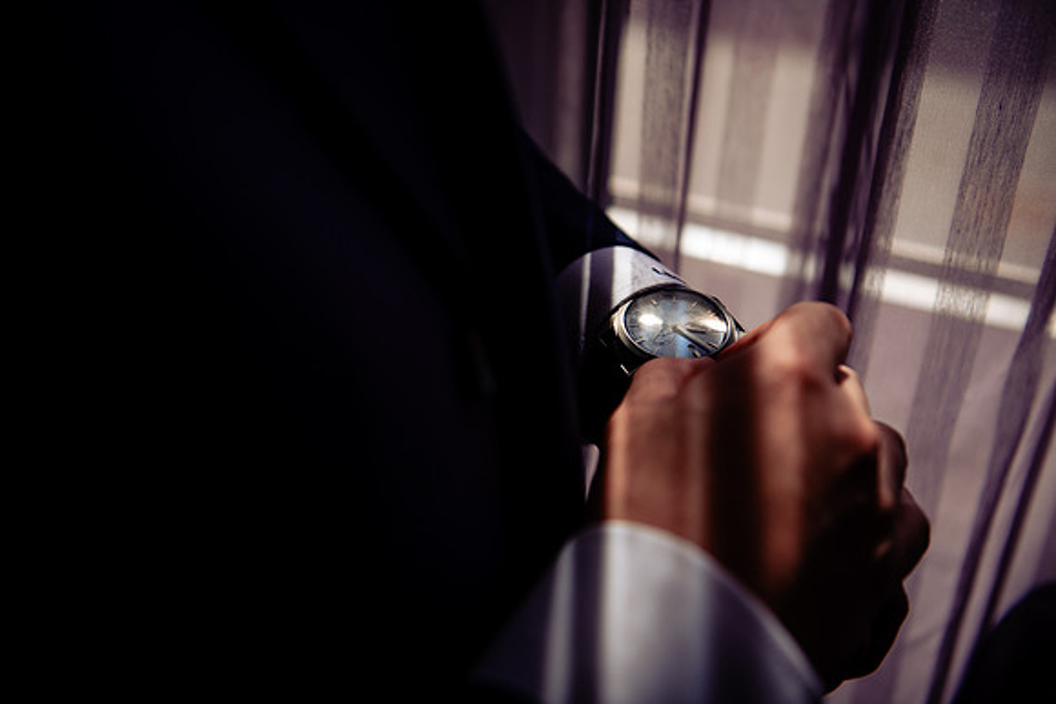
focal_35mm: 45
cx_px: 528
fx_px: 1320
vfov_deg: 29.9
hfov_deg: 43.6
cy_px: 352
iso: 250
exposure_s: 1/3200
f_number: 2.8
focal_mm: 45
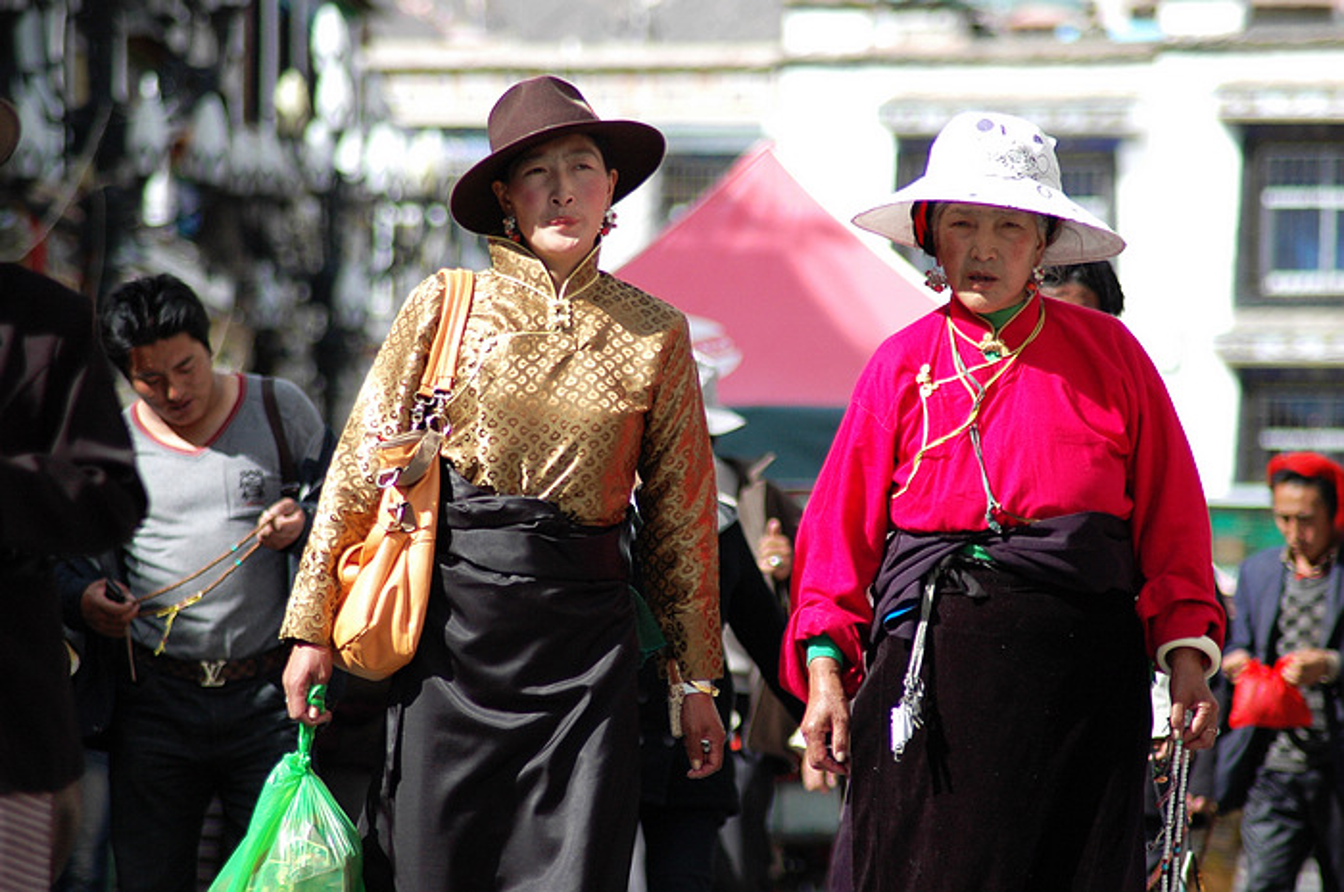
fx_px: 11187
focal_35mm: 300
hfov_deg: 6.9
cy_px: 446
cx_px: 672
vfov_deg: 4.6
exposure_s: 1/1250
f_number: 5
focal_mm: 200
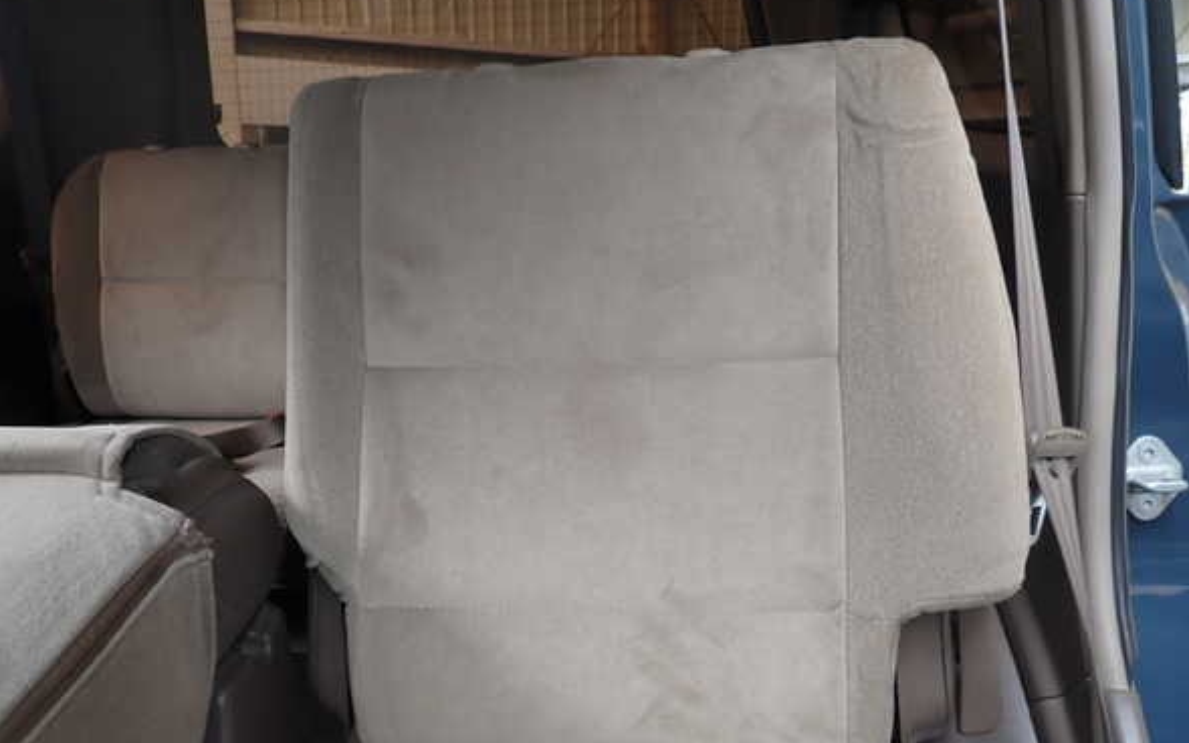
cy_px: 392
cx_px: 602
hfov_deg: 68.4
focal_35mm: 27
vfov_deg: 46.0
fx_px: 875
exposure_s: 1/60
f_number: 2
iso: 100
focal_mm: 4.5
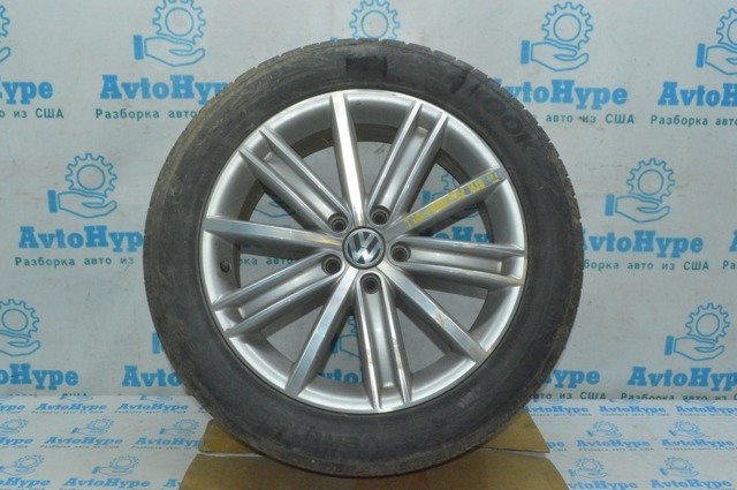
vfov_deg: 38.3
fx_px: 705
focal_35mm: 34
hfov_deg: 55.2
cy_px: 245
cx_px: 368
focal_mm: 23
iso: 5600
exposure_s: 1/50
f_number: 25
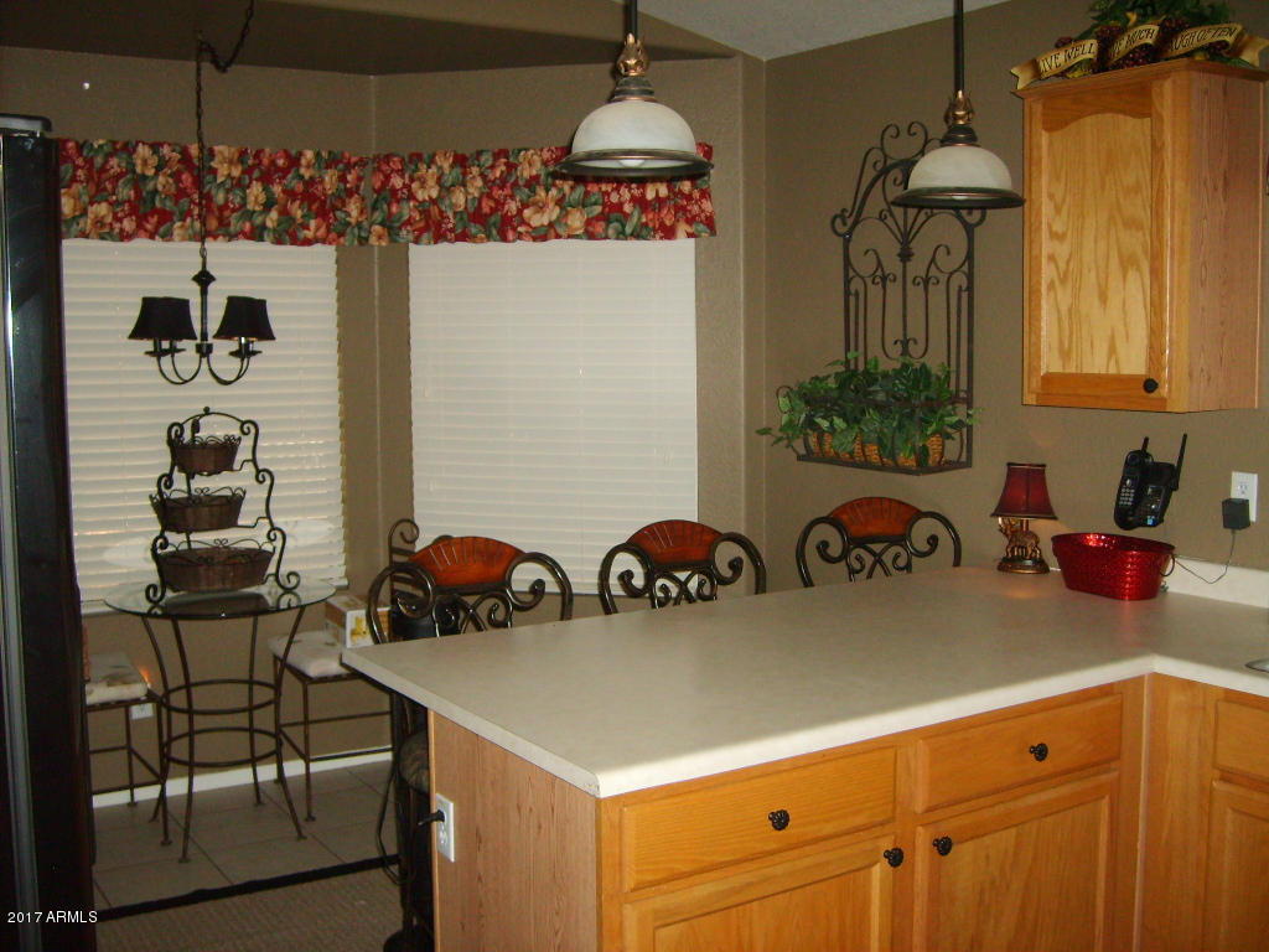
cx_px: 634
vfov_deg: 40.7
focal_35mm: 35
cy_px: 476
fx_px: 1283
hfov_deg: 52.6
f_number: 2.8
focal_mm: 5.8
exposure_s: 1/45
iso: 173
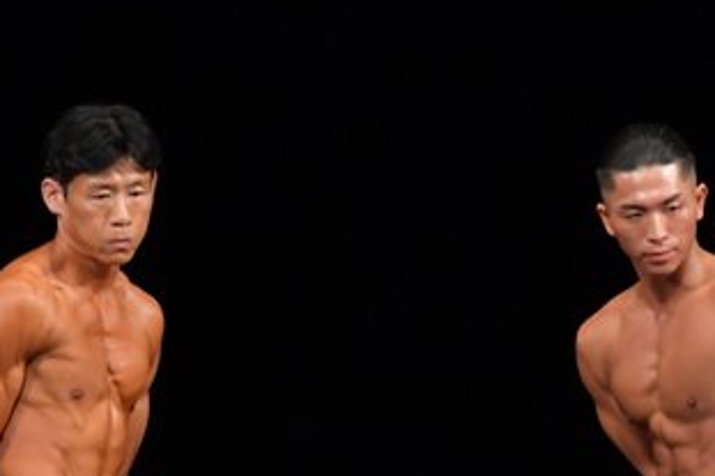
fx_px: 13359
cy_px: 533
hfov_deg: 3.1
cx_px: 358
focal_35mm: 673
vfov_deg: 2.0
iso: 3200
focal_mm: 180
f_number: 5.6
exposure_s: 1/400
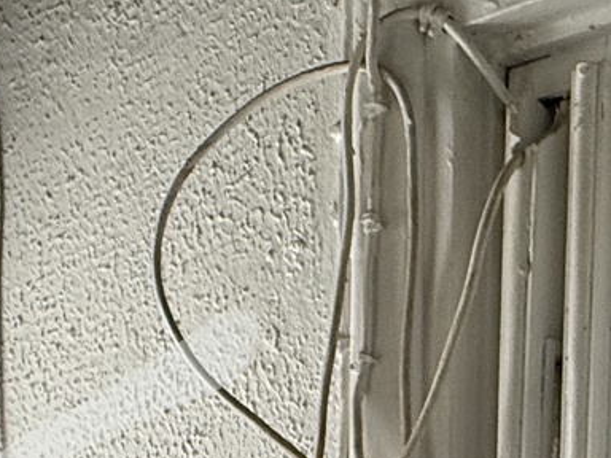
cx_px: 258
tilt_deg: -2.8
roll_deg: +0.5
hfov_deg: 27.7
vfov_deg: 18.6
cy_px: 684
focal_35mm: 70
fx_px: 1236
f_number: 2.2
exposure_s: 1/100
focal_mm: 2.22
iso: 250
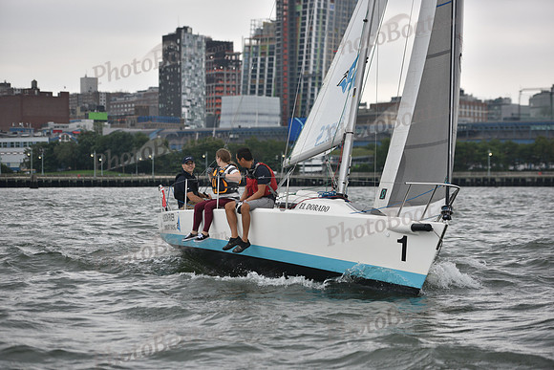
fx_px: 1508
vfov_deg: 14.0
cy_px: 185
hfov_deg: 20.8
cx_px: 277
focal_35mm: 98
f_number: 3.2
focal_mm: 98
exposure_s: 1/1250
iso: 320
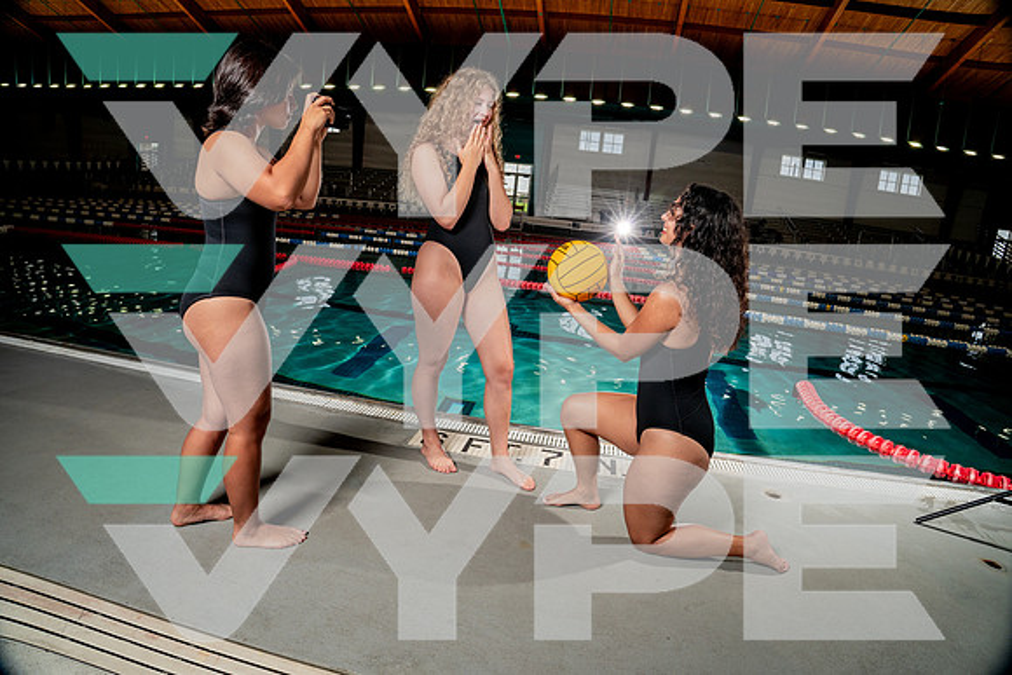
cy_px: 338
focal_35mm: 20
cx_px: 506
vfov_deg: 62.0
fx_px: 562
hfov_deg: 84.0
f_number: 7.1
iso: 400
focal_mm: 20
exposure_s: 1/250
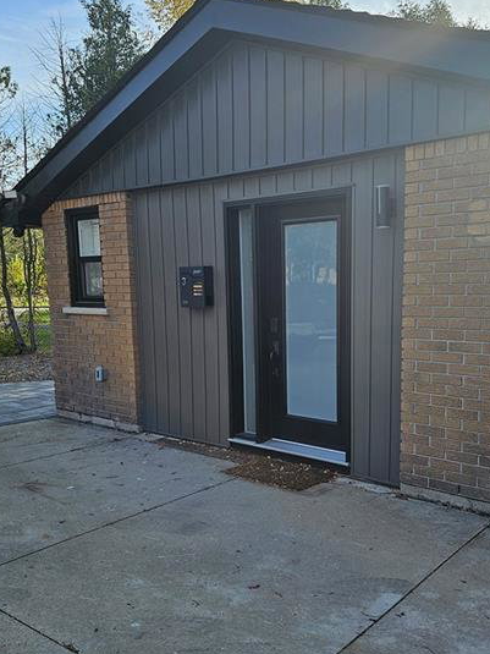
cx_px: 302
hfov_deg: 42.7
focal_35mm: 33
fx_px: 623
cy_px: 384
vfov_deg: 55.1
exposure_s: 1/526
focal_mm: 6.3
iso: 10
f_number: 1.7
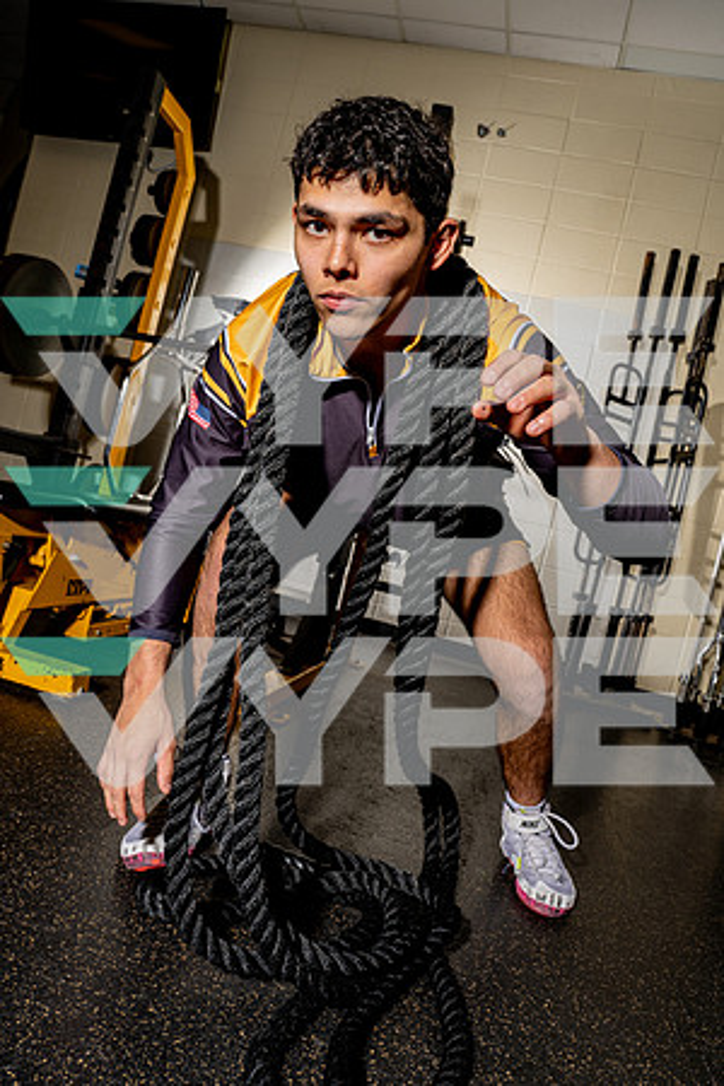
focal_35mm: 27
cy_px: 543
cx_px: 362
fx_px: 814
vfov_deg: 67.4
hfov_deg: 47.9
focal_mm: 27
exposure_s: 1/200
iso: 100
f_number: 8
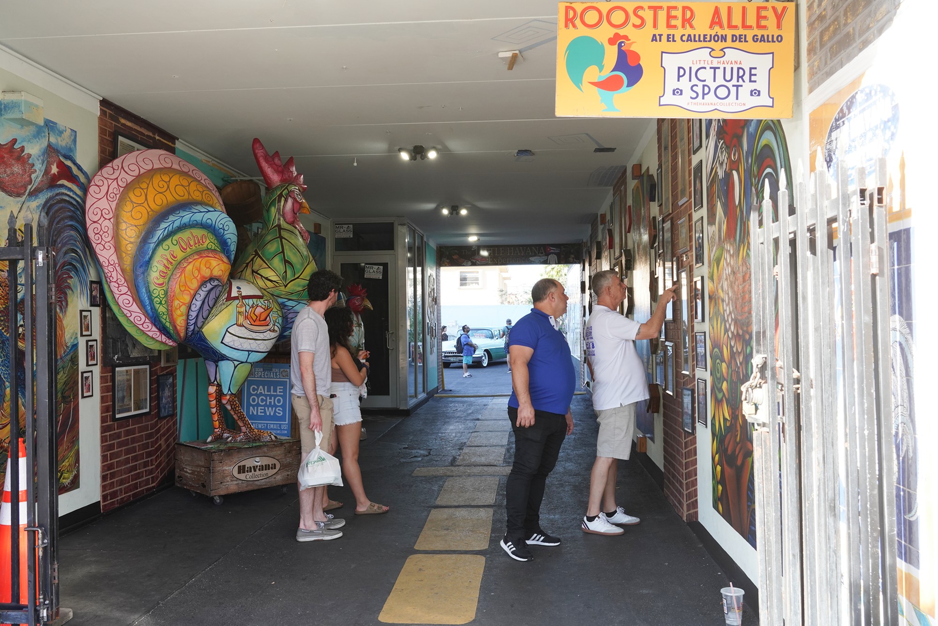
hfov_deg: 57.2
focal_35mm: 33
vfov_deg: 40.0
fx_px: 860
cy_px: 313
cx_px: 469
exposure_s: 1/100
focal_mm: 33
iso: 800
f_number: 10
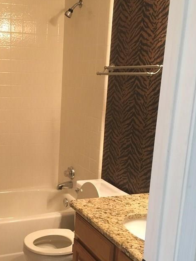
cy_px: 163
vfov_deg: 40.2
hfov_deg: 30.2
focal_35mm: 47
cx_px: 41
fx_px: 355
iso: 200
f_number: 2.2
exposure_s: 1/15
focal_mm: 4.15
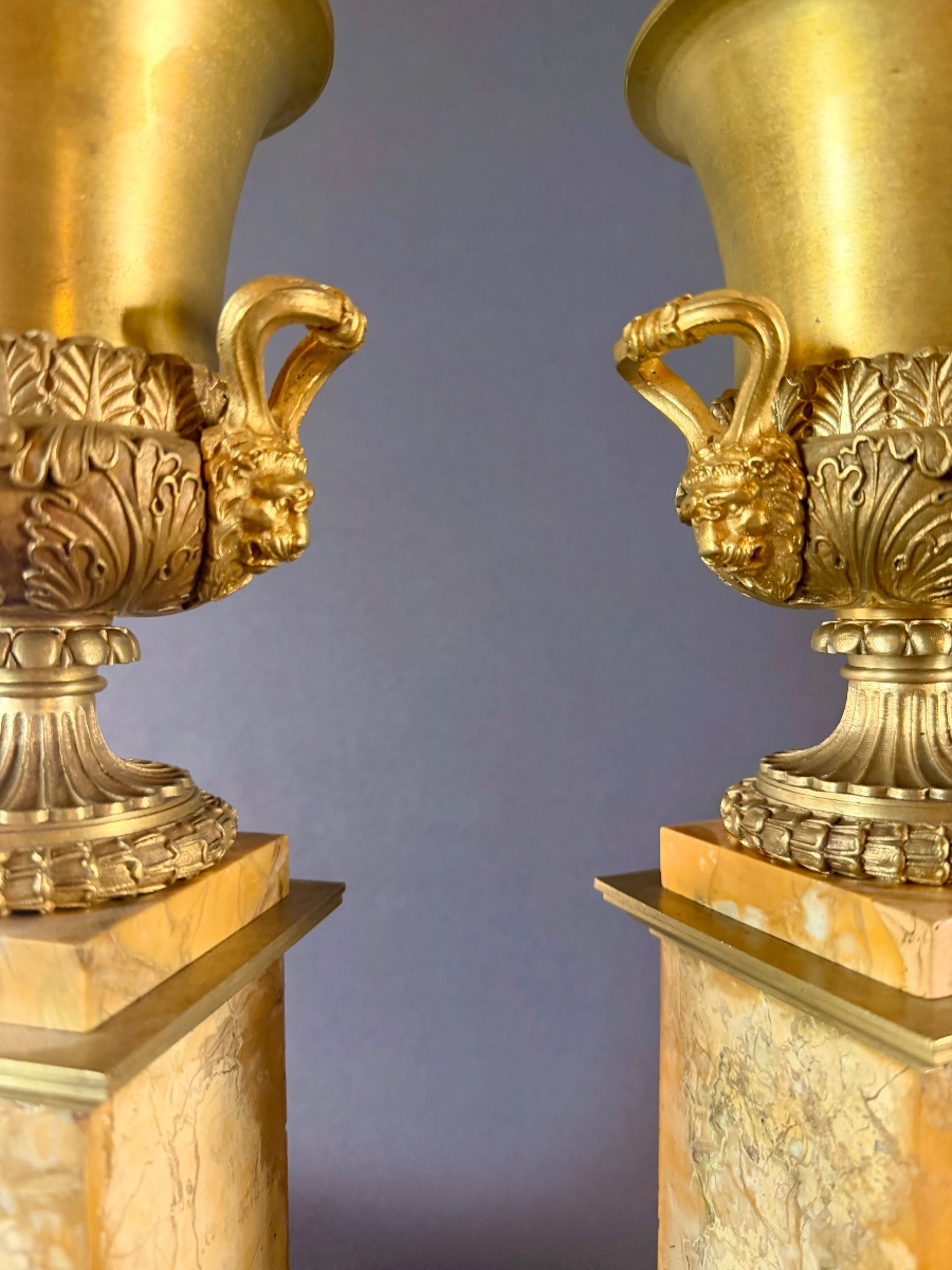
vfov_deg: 71.6
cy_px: 635
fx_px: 880
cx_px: 476
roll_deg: -0.1
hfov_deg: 56.8
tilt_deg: -2.9
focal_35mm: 24
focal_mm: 6.76
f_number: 1.78
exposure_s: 1/50
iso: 400
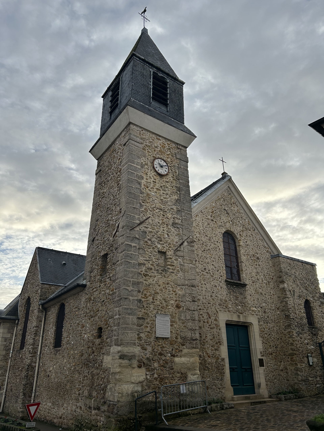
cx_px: 162
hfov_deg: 53.1
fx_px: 324
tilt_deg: +23.2
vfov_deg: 67.3
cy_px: 216
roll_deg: -0.1
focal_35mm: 26
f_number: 1.5
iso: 50
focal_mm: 5.7
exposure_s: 1/2457
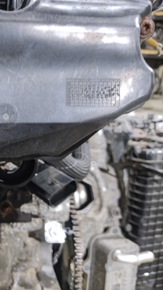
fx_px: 284
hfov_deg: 29.2
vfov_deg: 54.0
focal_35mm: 37
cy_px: 147
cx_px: -13
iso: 3557
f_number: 1.79
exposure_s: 1/7
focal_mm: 4.71
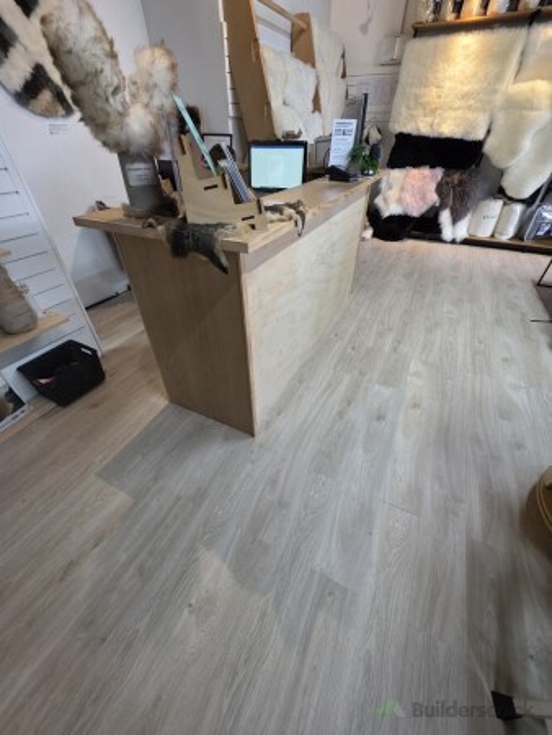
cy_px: 368
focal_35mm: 13
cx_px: 276
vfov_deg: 106.2
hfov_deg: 90.0
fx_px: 276
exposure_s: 1/100
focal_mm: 2.2
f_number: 1.9
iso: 250
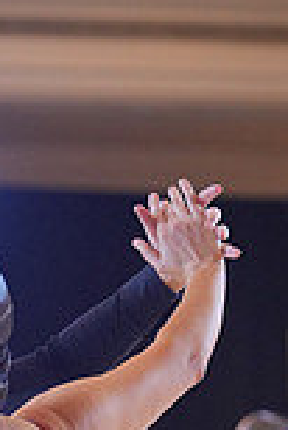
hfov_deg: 5.5
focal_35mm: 249
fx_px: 2981
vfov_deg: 8.1
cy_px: 648
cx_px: -52
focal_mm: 66
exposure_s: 1/500
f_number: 2
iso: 2000
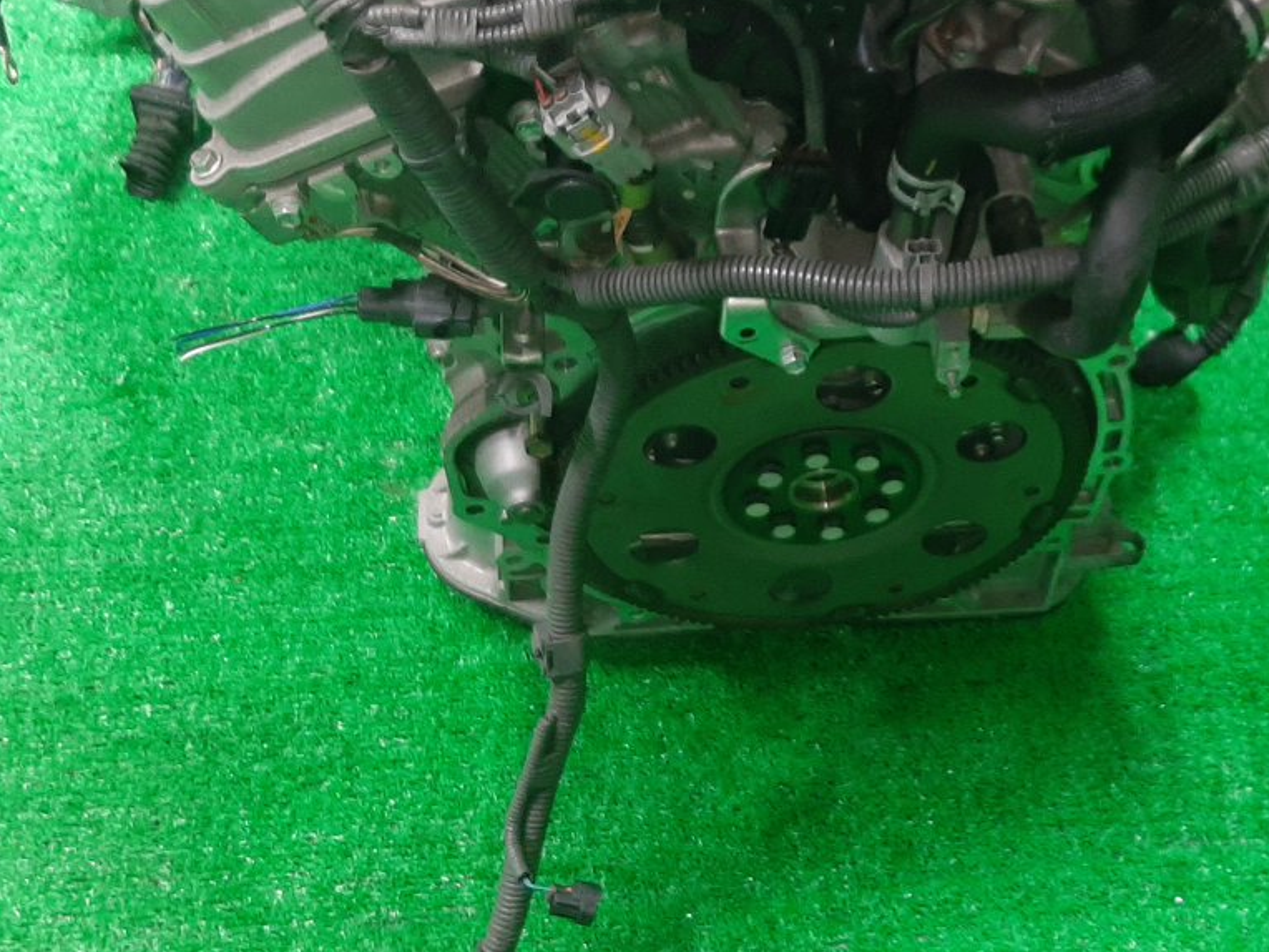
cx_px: 849
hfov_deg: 38.5
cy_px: 414
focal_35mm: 49
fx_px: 1796
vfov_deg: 29.6
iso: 178
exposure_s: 1/33
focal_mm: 3.93
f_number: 1.7
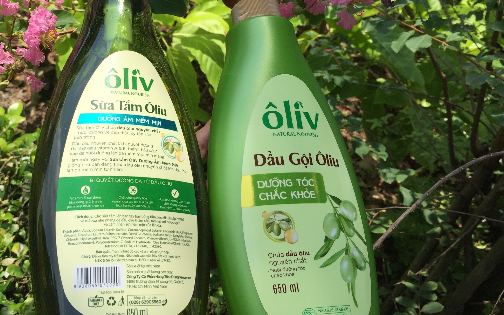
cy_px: 127
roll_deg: -20.0
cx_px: 176
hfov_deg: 47.6
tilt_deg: -30.7
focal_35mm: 41
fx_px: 563
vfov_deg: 31.2
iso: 32
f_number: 2.2
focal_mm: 4.15
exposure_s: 1/2475
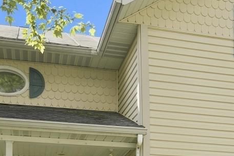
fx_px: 364
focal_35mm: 56
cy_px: 142
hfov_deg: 35.6
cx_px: 110
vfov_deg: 23.6
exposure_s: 1/80
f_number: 8
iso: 100
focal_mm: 17
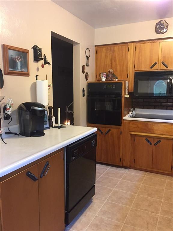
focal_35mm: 29
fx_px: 193
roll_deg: +0.2
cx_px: 86
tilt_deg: -7.8
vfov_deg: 61.7
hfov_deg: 48.2
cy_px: 116
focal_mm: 4.15
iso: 125
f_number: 2.2
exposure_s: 1/30
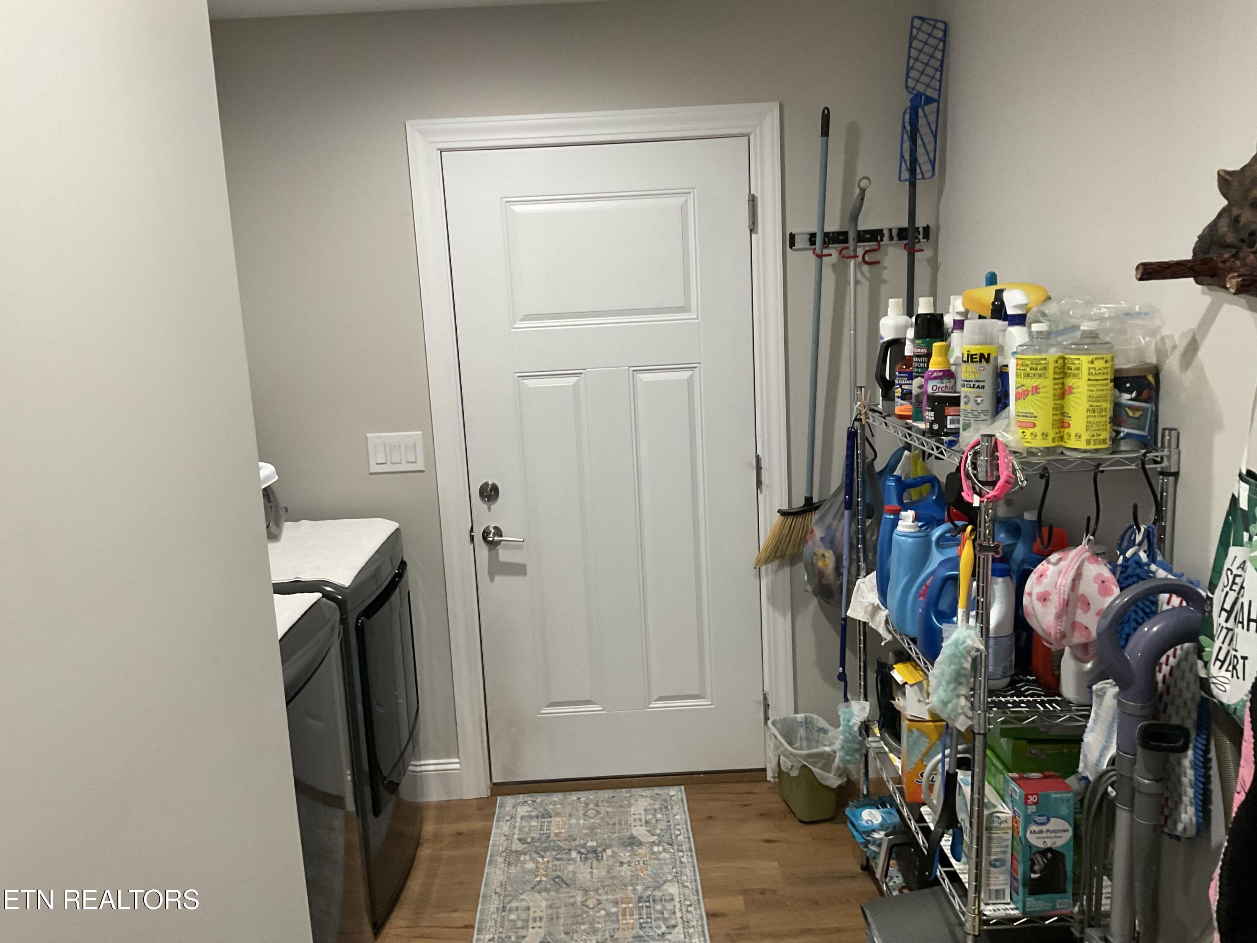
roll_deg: +3.1
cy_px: 472
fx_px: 1053
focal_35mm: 29
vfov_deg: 48.2
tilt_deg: -11.7
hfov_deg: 61.7
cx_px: 628
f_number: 1.8
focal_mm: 3
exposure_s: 1/60
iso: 125
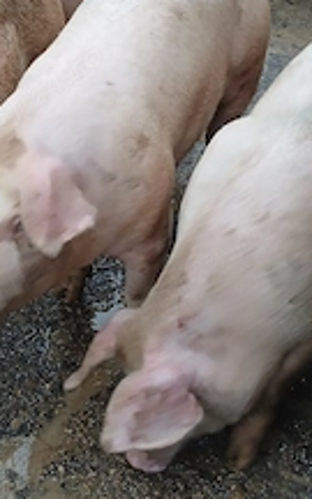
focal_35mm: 51
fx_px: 694
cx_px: 109
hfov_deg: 25.2
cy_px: 141
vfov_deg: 38.8
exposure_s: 1/33.3
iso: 250
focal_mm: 3.98
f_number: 1.8
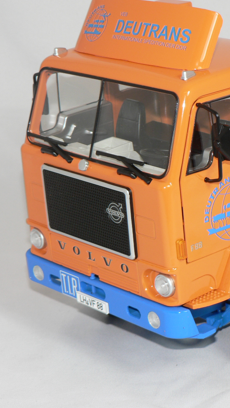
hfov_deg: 11.8
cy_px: 189
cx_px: 247
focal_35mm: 101
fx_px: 1095
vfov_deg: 21.1
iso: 80
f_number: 3.2
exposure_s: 1/60
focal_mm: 10.7
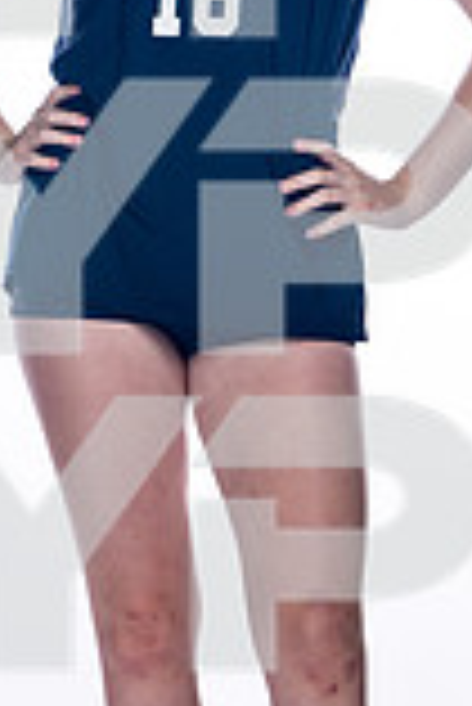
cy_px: 220
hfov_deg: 4.7
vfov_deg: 7.0
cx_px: 148
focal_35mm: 292
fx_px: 5730
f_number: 5.6
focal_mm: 102
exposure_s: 1/250
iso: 400
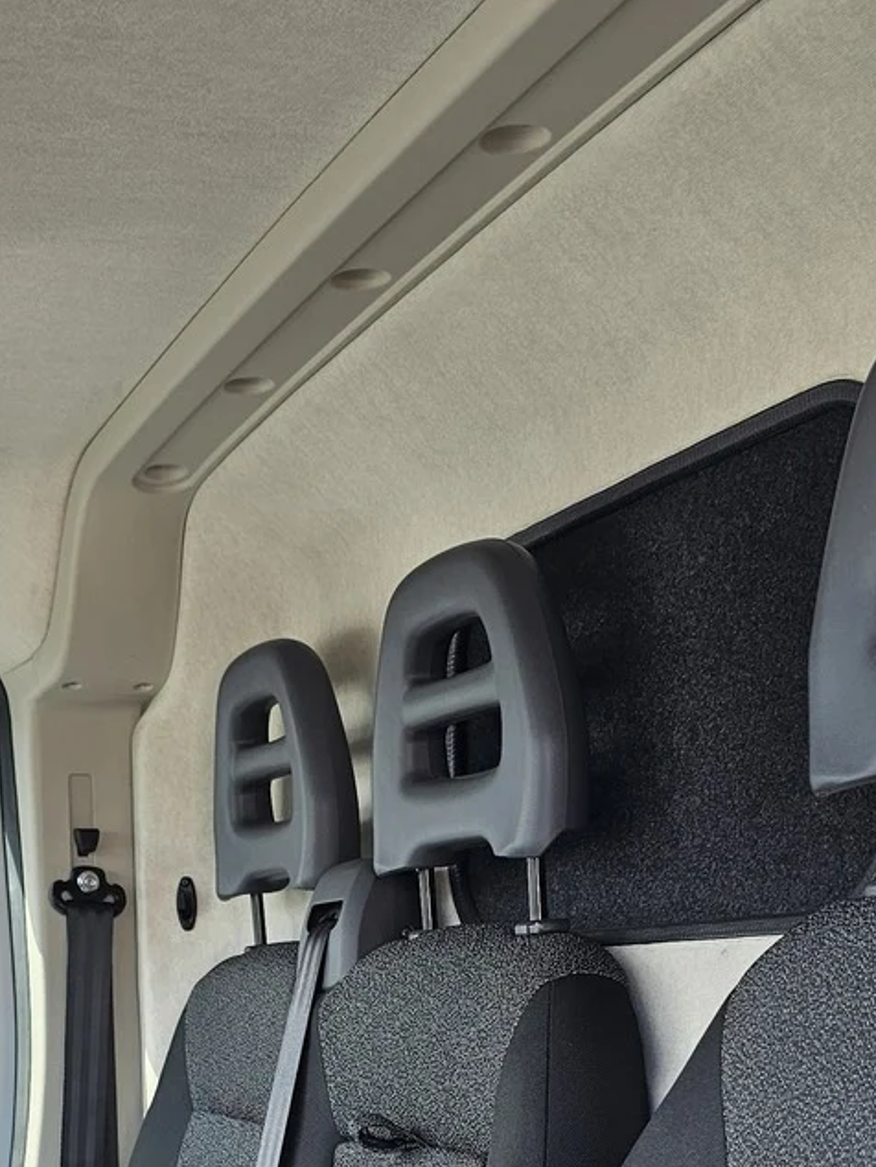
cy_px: 1266
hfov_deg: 25.1
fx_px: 1956
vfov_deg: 30.0
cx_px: 302
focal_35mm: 58
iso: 25
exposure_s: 1/180
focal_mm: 6.3
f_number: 1.7
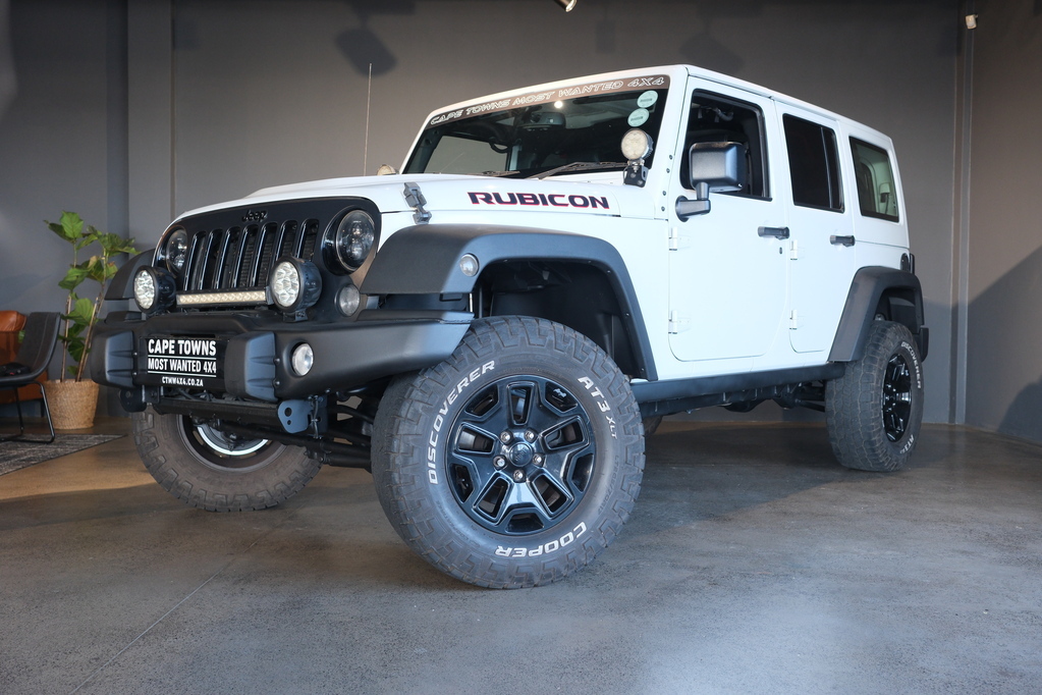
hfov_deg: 54.4
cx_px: 521
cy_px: 348
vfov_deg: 37.9
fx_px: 1013
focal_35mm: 35
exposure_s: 1/60
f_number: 4
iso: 800
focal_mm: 23
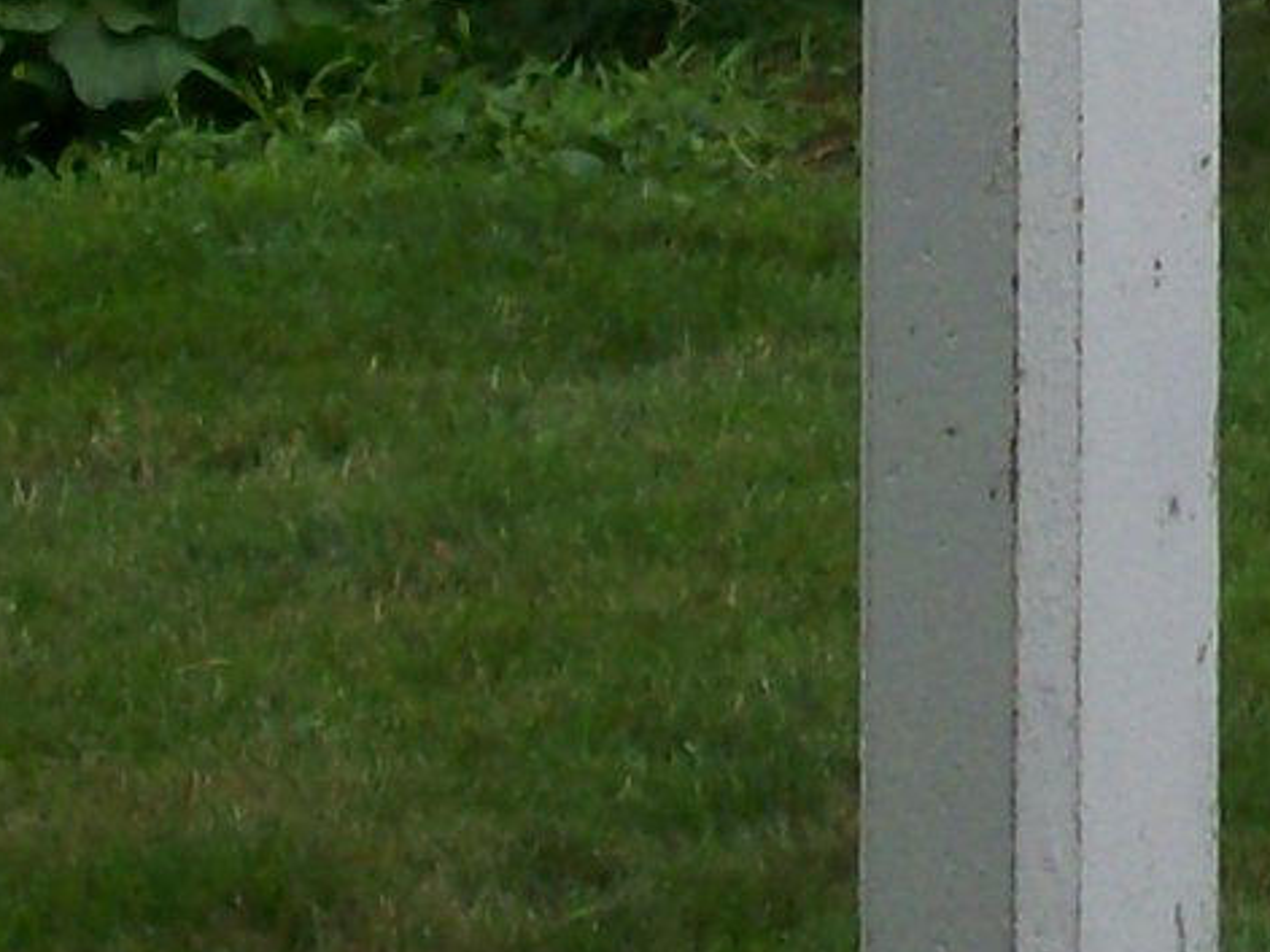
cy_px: -1370
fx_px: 10050
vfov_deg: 5.2
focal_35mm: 274
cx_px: 2014
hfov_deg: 7.1
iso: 80
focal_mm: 9.4
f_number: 3.4
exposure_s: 1/571
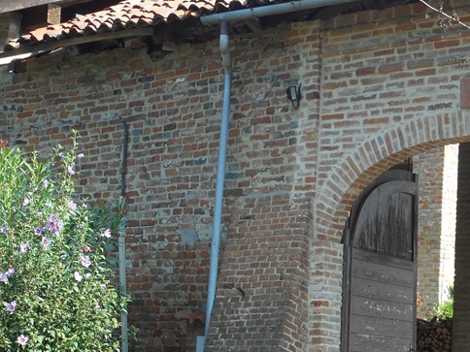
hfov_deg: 20.9
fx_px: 1263
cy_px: 292
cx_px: 365
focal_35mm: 93
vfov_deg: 15.8
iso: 80
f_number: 4.7
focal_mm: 7.9
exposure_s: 1/125
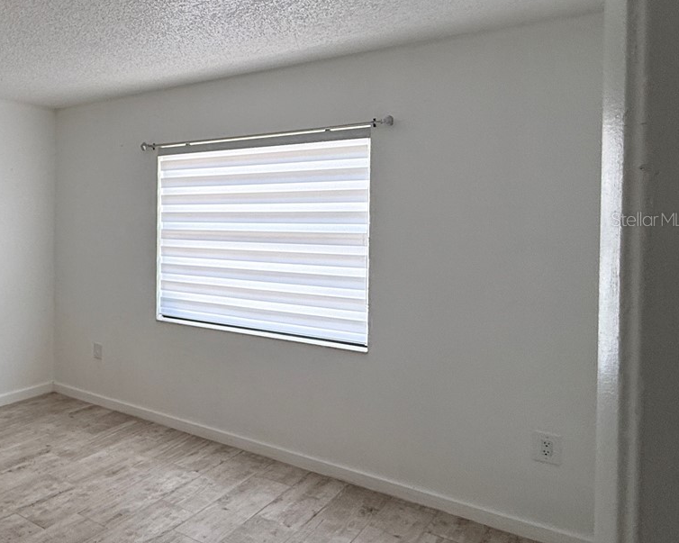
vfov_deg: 49.7
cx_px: -24
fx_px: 583
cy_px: 219
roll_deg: -0.3
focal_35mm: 29
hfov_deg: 48.0
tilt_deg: +0.8
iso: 64
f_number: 2.2
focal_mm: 2.22
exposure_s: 1/140
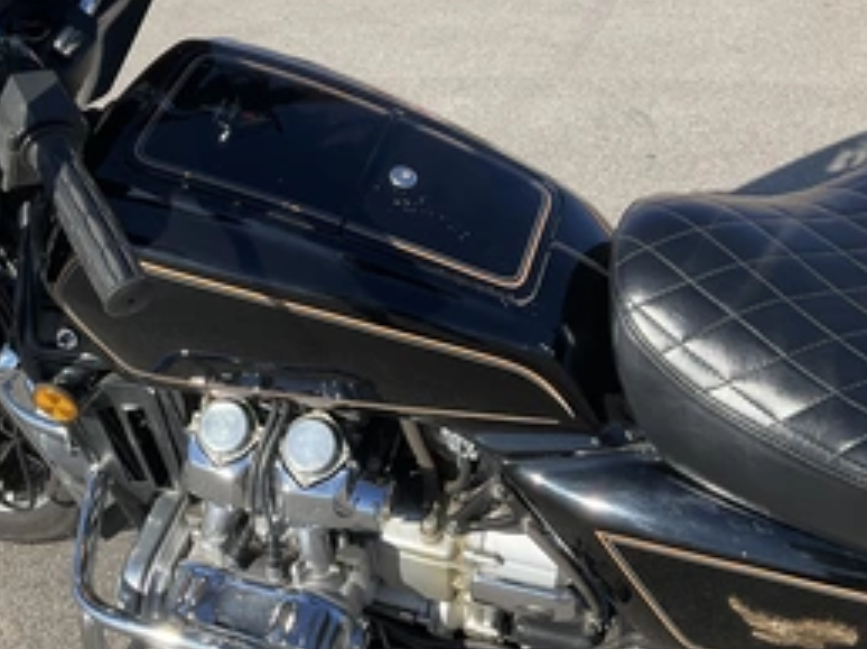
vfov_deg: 32.1
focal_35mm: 45
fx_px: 1126
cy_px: 333
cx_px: 262
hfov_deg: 41.3
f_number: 1.8
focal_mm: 3
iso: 25
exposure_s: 1/1098
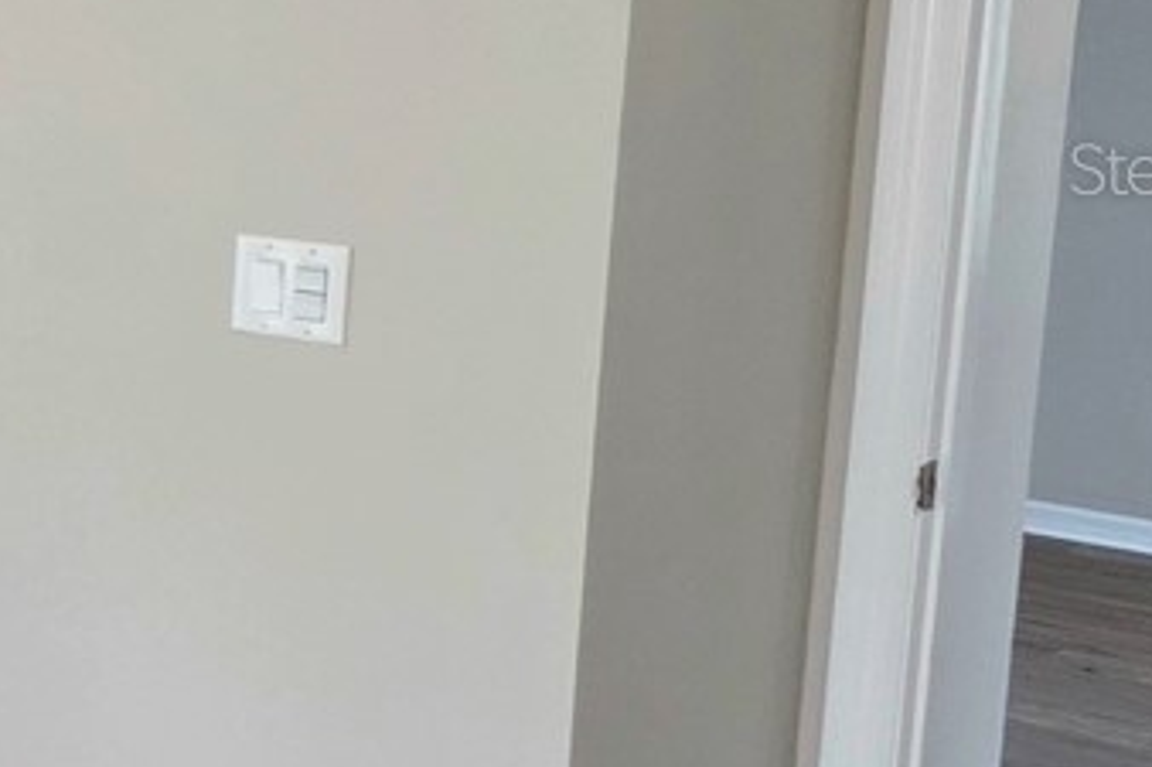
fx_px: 2047
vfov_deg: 21.0
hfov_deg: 17.4
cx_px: -1336
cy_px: 167
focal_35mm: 64
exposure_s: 1/120
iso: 100
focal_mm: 2.2
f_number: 1.9
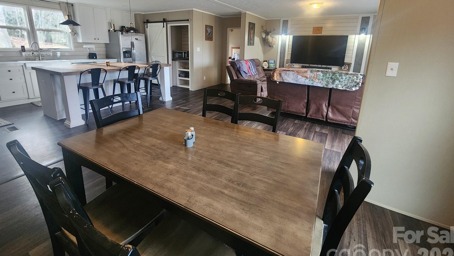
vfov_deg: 69.1
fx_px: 181
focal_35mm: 15
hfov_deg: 103.0
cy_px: 92
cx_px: 227
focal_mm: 2.2
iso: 400
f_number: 2.2
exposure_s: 1/60
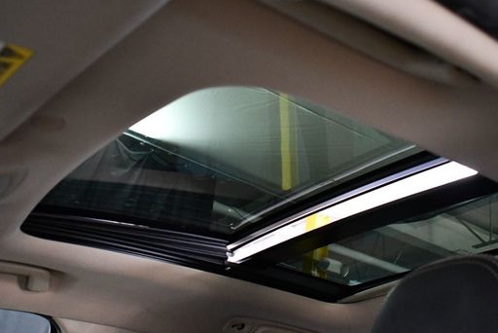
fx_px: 623
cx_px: 272
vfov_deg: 29.9
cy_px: 161
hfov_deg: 43.5
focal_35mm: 45
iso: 3200
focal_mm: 18
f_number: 3.5
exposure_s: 1/125
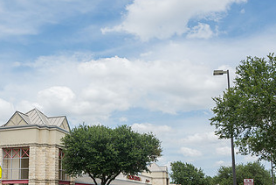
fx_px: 337
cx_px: 101
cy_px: 147
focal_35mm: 44
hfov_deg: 44.1
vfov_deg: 29.9
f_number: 8
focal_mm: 24
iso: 100
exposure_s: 1/320
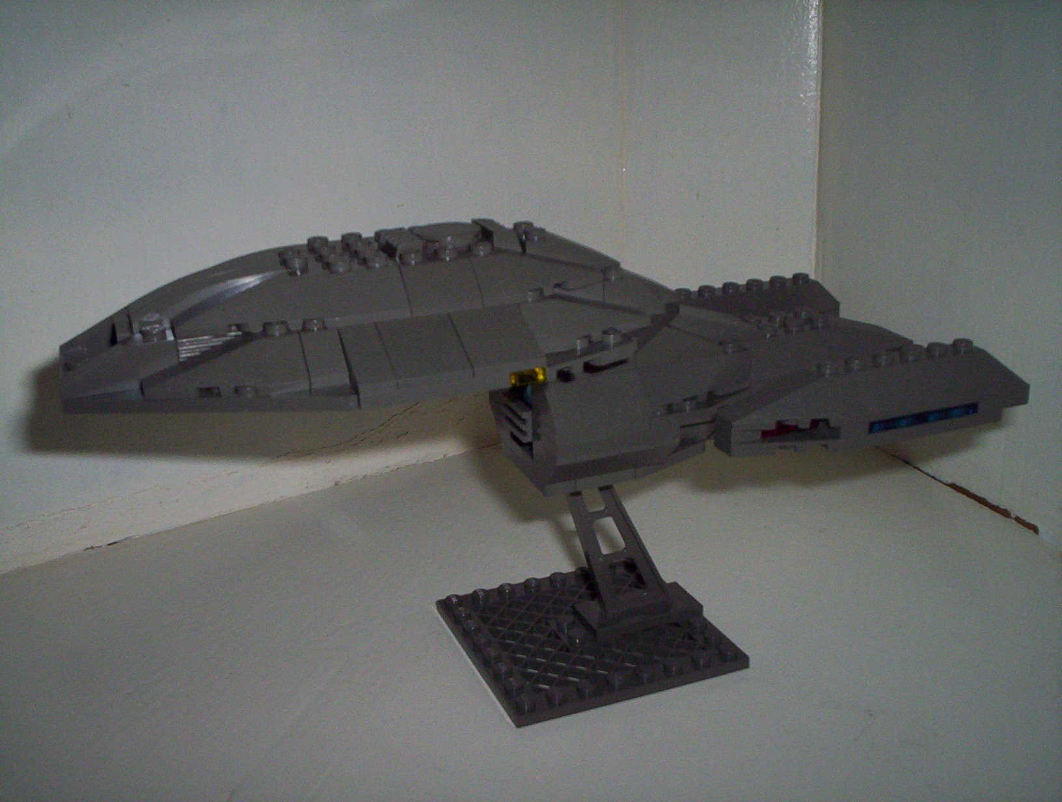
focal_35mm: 38
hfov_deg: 48.9
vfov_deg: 37.9
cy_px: 401
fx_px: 1169
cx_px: 531
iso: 140
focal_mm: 4.99
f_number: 4.5
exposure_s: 1/60
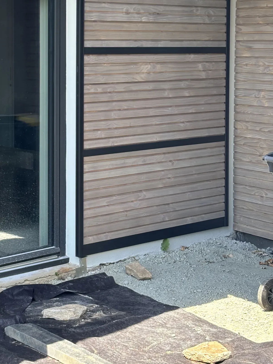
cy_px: 102
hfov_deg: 17.9
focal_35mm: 82
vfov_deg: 23.6
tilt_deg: -4.5
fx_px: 862
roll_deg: -1.6
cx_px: 67
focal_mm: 5.96
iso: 32
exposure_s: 1/281
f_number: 1.6
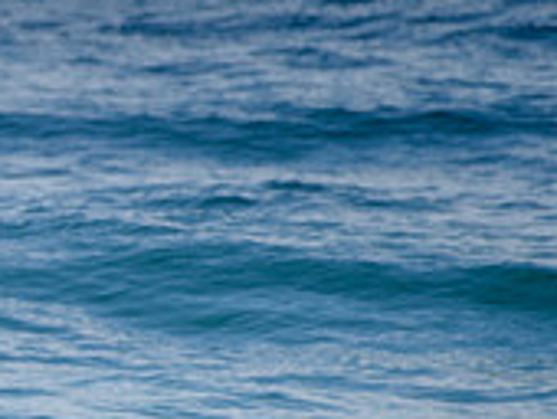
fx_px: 32372
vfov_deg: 0.7
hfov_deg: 1.0
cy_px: 467
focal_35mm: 2009
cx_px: -536
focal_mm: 500
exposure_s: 1/2000
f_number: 5.6
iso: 110
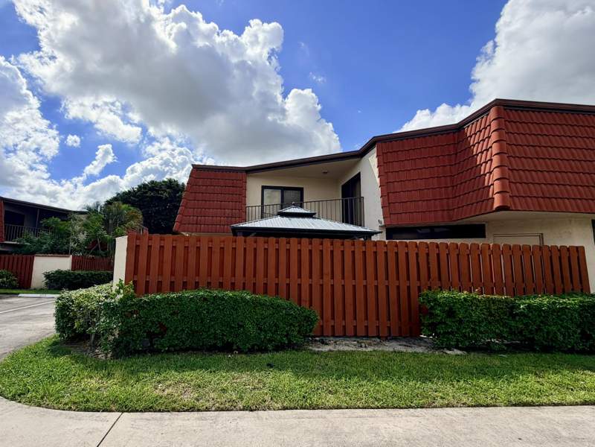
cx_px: 298
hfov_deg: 102.1
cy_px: 224
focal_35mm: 14
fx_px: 241
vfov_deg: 85.7
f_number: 2.2
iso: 25
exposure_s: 1/1167
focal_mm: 2.22
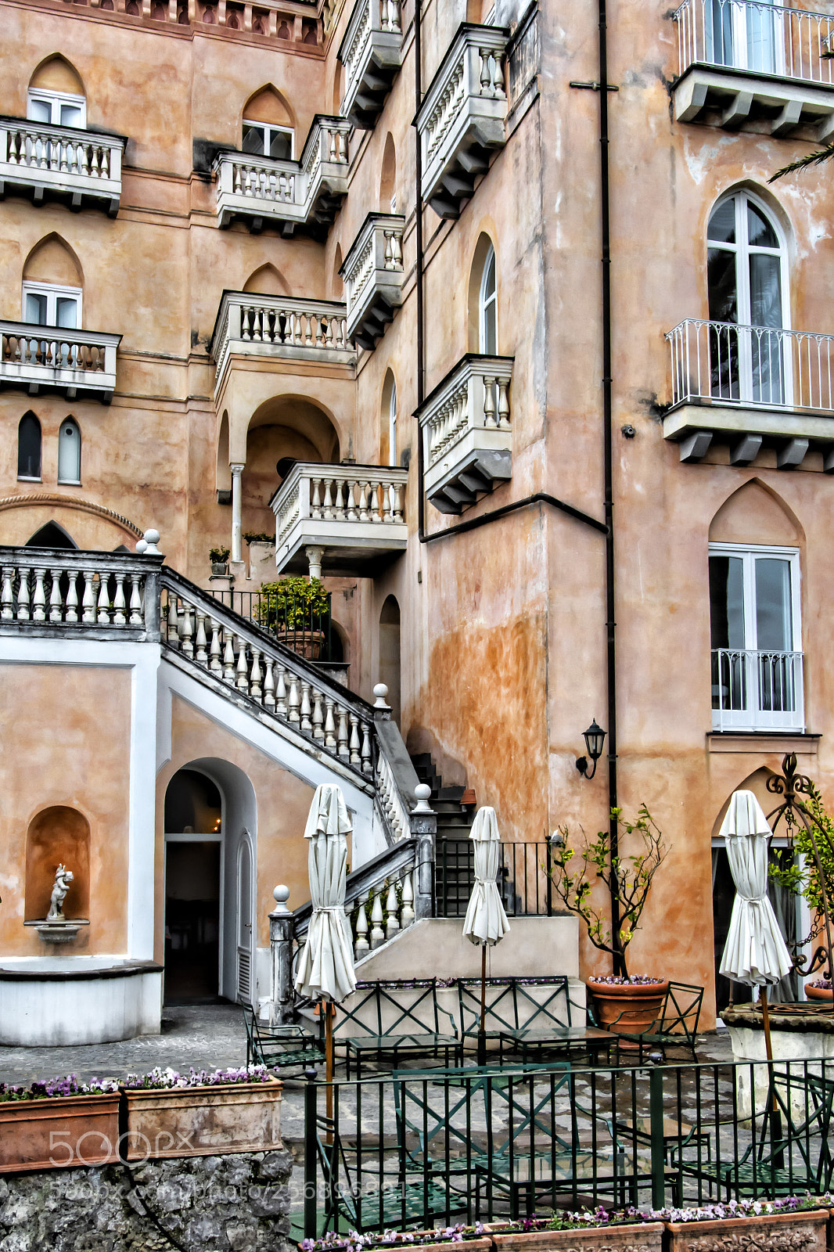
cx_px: 417
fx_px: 1147
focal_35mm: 33
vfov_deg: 57.2
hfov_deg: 40.0
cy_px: 626
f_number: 14
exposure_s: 1/125
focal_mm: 22
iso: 800
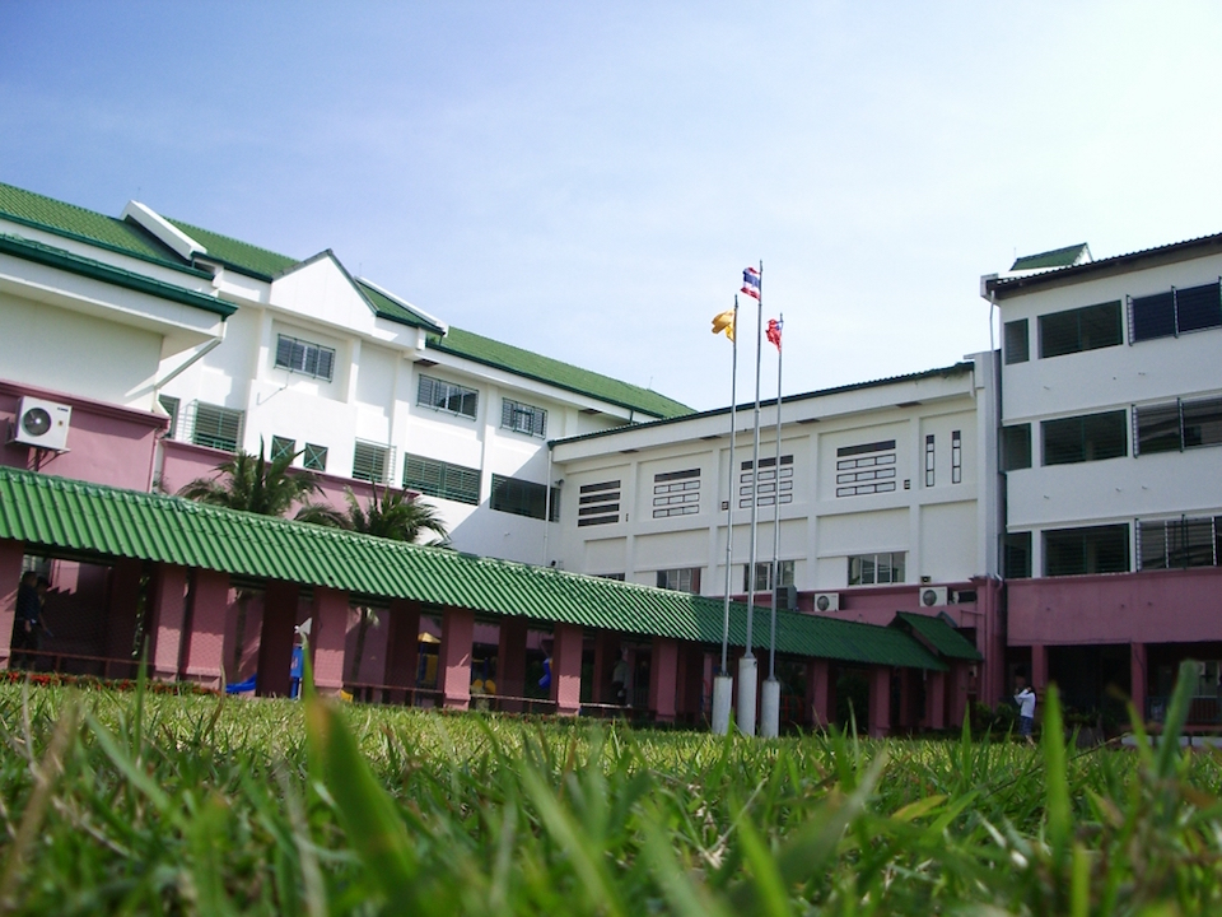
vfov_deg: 40.7
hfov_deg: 52.6
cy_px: 458
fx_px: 1236
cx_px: 611
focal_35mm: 35
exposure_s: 1/500
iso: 80
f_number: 4.3
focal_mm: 5.8
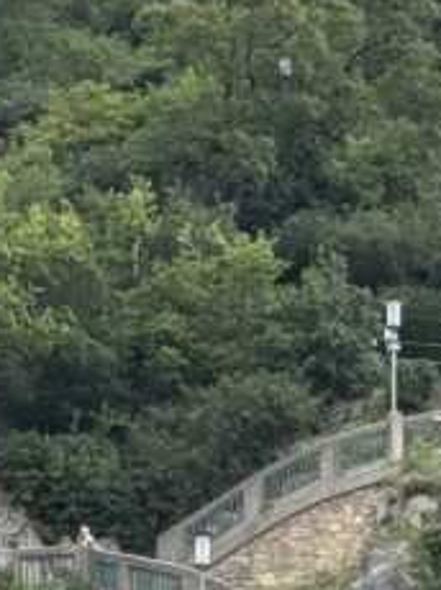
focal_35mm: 214
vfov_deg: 9.1
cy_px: 716
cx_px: 377
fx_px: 3642
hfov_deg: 6.9
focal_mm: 6.76
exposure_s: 1/1366
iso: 64
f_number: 1.78
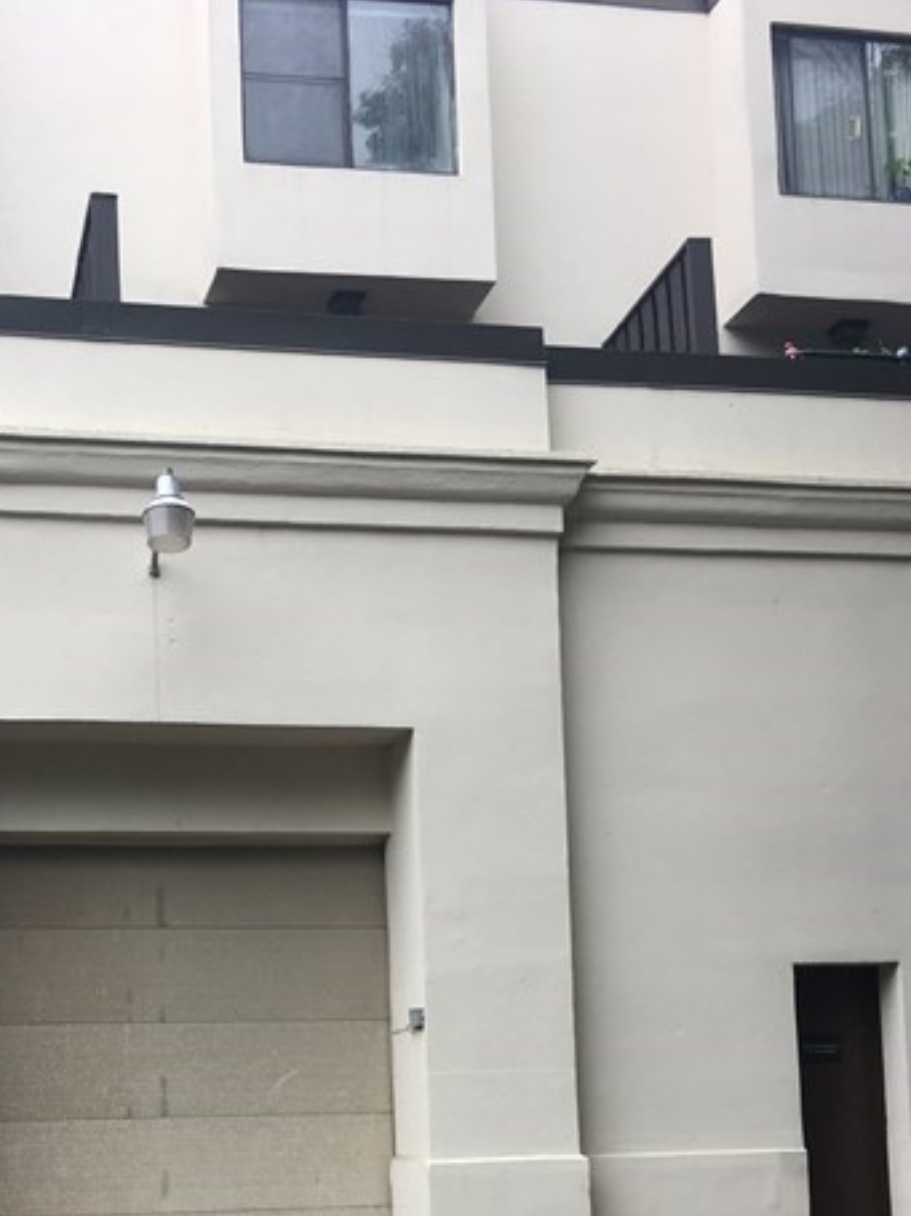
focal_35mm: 49
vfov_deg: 37.3
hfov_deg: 29.1
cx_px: 195
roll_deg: +0.3
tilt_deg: +4.8
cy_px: 1002
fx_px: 1720
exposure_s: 1/217
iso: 25
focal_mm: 4.15
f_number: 2.2
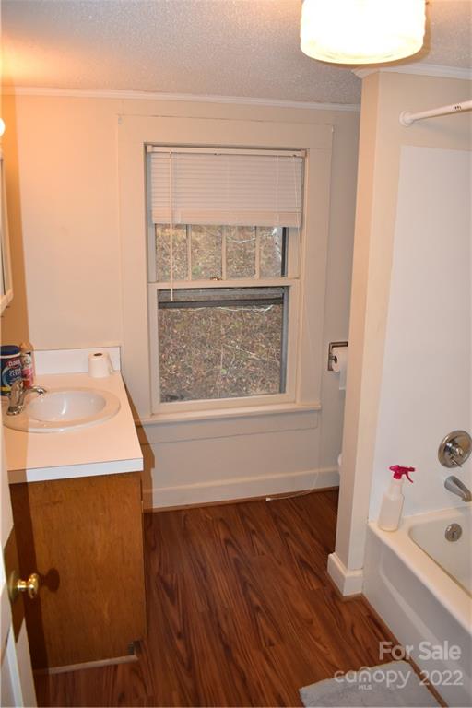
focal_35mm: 27
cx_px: 236
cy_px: 354
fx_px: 531
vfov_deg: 67.4
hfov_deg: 47.9
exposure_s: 1/80
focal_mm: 18
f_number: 4.5
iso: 800
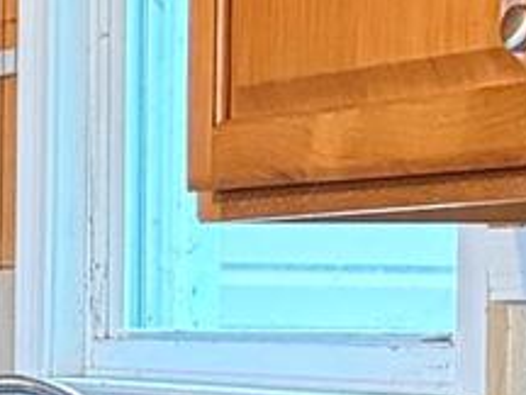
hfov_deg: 9.5
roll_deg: -0.4
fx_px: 2431
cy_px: 319
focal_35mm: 160
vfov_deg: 9.3
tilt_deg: -0.9
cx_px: -1093
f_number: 1.78
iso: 640
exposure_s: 1/60
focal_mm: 6.76
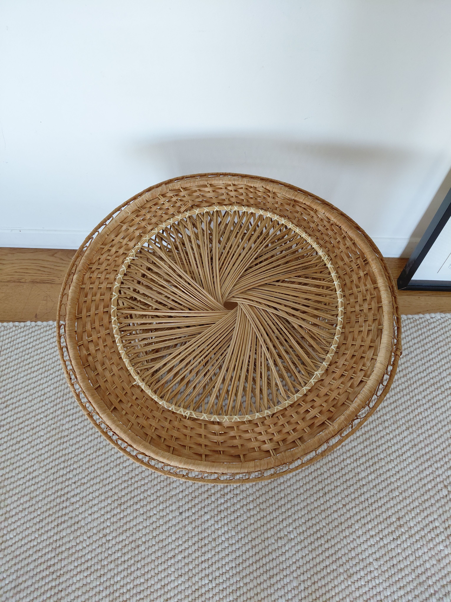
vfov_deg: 69.4
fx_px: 434
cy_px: 301
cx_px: 226
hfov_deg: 54.9
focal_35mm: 25
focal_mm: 4.69
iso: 250
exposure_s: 1/60
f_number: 1.8
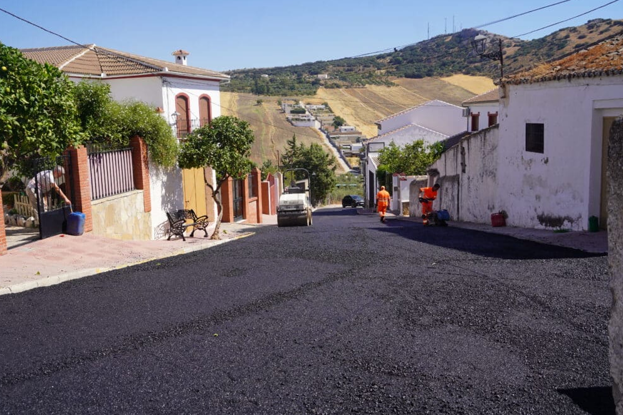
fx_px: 588
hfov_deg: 55.8
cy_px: 210
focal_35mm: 34
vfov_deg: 38.9
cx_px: 303
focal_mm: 33
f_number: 5
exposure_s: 1/500
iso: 100
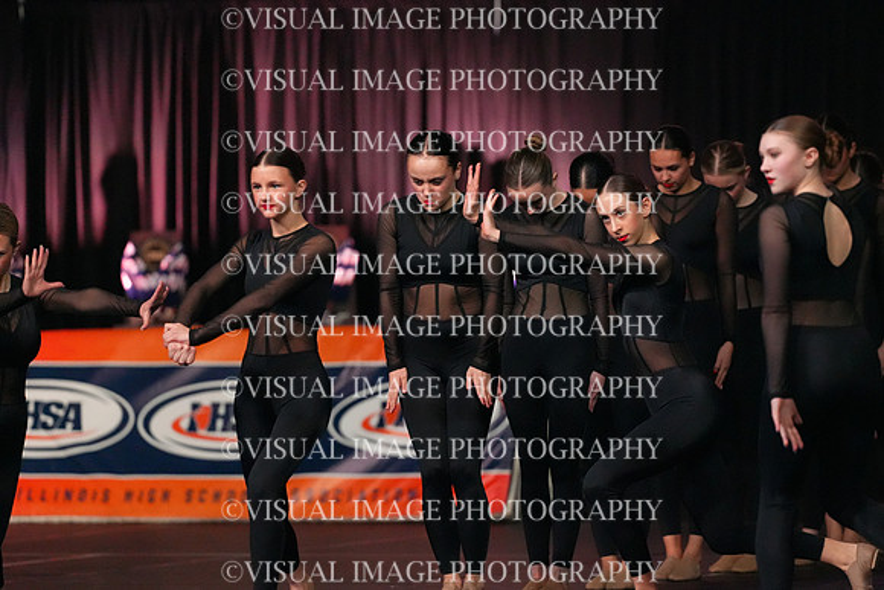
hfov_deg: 6.9
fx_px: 7368
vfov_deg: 4.6
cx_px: 442
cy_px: 295
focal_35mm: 300
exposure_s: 1/1250
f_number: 3.5
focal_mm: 300
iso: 16000
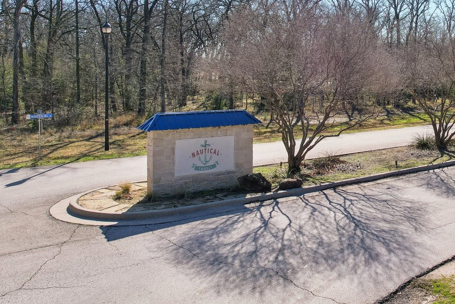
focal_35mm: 40
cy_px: 62
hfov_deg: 46.3
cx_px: 355
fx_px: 506
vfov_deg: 32.5
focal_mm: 8.4
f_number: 2.8
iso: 100
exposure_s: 1/2500
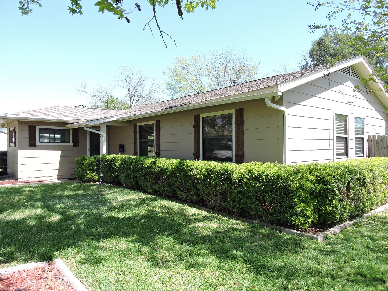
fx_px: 269
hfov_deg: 71.6
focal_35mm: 24
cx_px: 194
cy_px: 146
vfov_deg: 56.8
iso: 100
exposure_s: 1/320
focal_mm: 4.3
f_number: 3.3
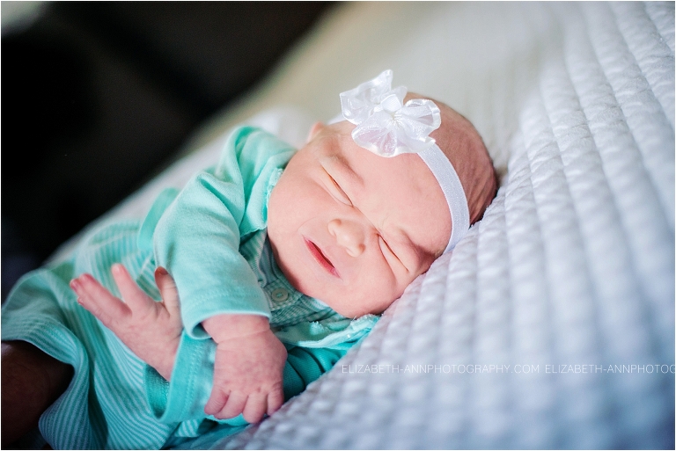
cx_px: 338
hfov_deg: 39.6
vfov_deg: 27.0
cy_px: 226
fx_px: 939
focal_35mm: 50
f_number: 1.8
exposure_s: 1/125
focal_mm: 50
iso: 1000
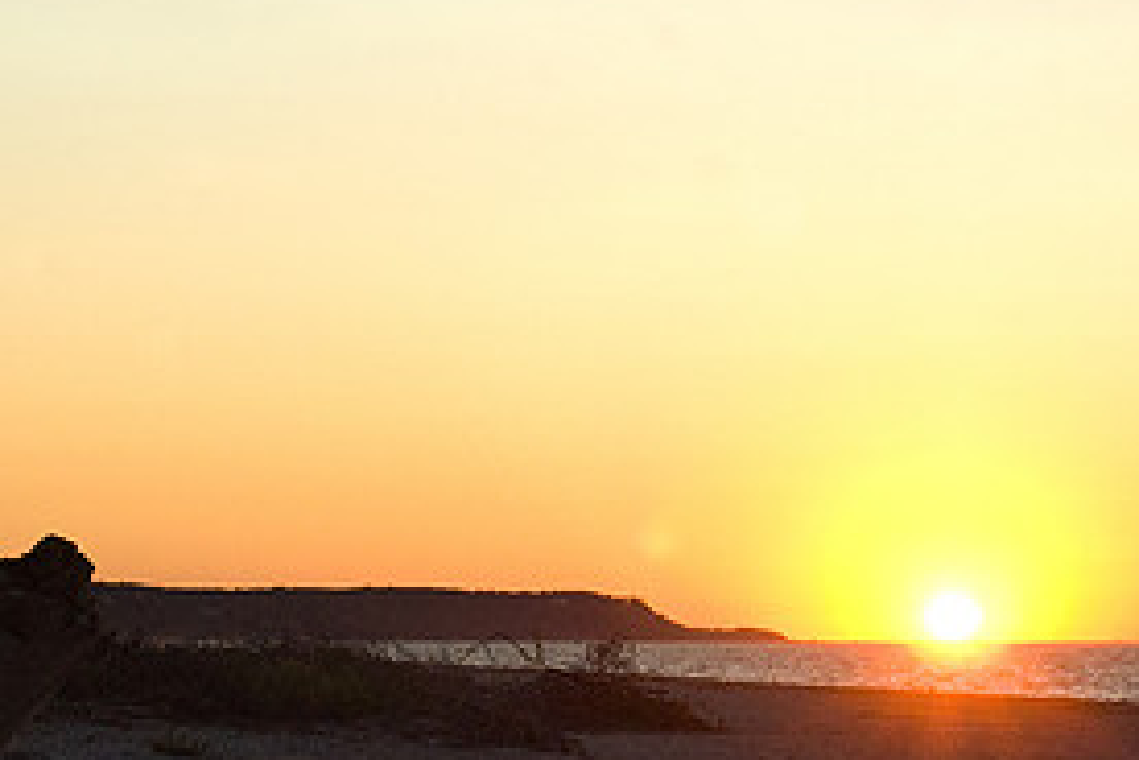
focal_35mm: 135
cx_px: 867
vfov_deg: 10.1
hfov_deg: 15.1
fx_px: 4271
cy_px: 603
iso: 1250
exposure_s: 1/500
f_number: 8
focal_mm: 40
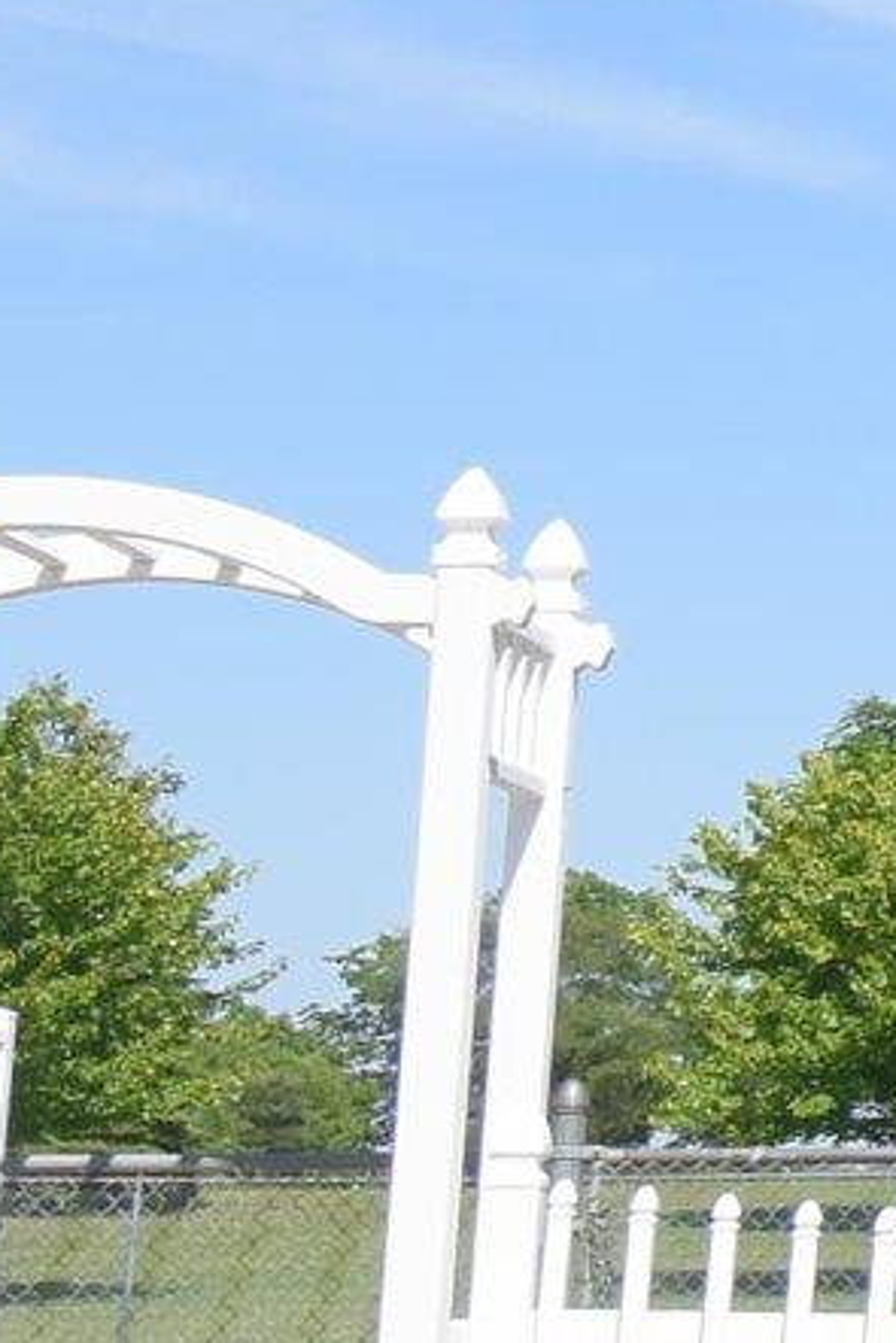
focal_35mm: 146
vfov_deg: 14.0
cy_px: 254
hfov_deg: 6.9
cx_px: 3751
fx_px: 5446
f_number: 9
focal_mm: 14
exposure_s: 1/200
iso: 100
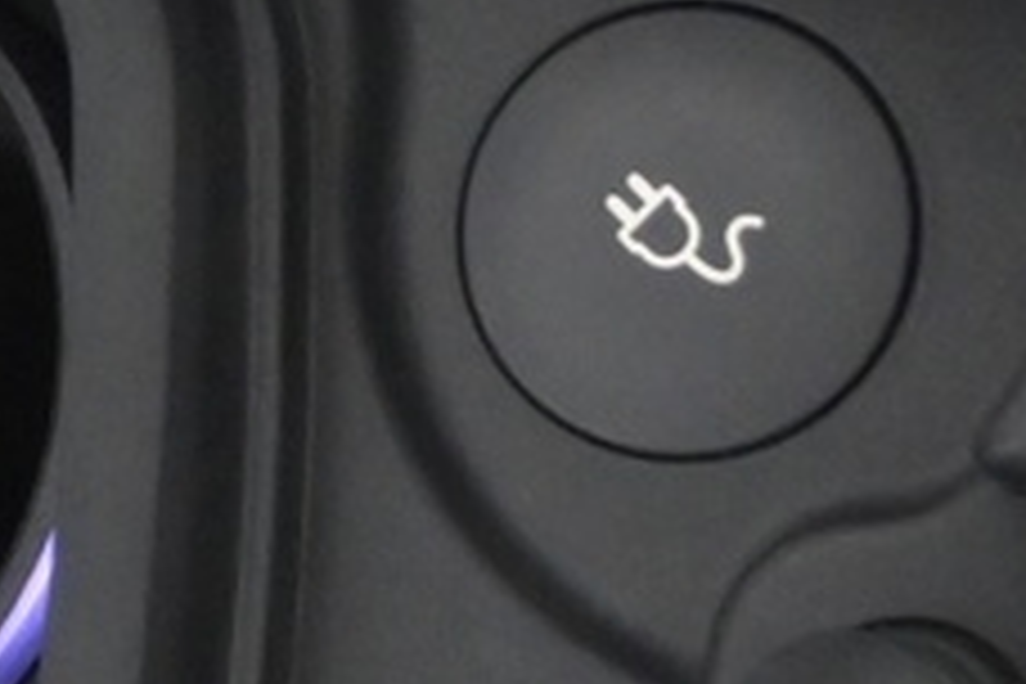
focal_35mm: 310
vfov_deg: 4.4
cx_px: -1292
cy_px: 320
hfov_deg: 6.4
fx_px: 8822
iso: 2500
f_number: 4.8
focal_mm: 29
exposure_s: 1/80
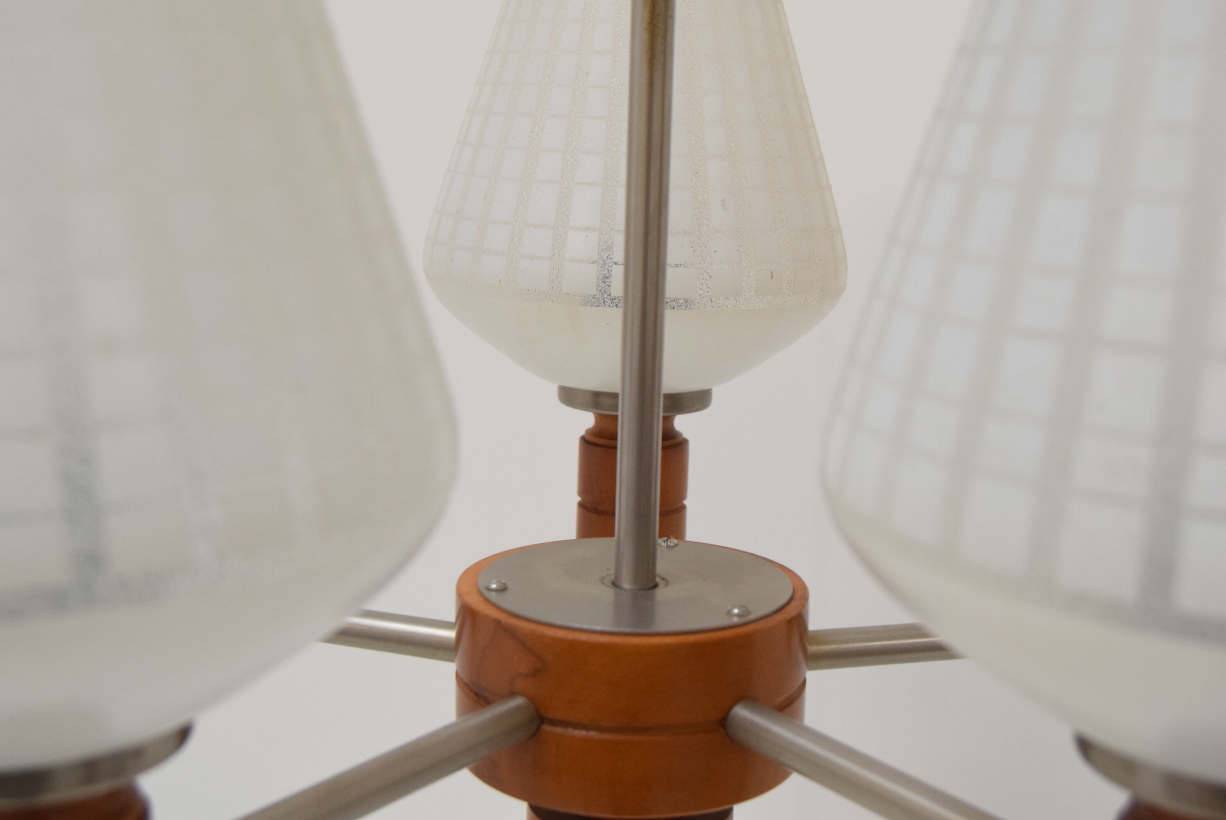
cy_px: 410
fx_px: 1636
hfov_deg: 41.1
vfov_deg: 28.1
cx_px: 613
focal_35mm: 48
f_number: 7.1
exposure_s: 1/200
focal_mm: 32
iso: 1600
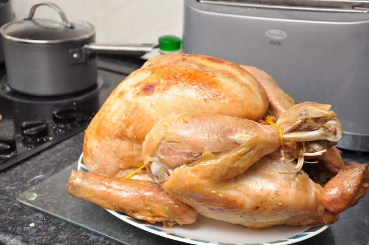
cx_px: 184
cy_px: 122
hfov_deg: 35.1
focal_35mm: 57
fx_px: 584
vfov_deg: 23.7
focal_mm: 38
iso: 640
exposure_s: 1/60
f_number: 5.6
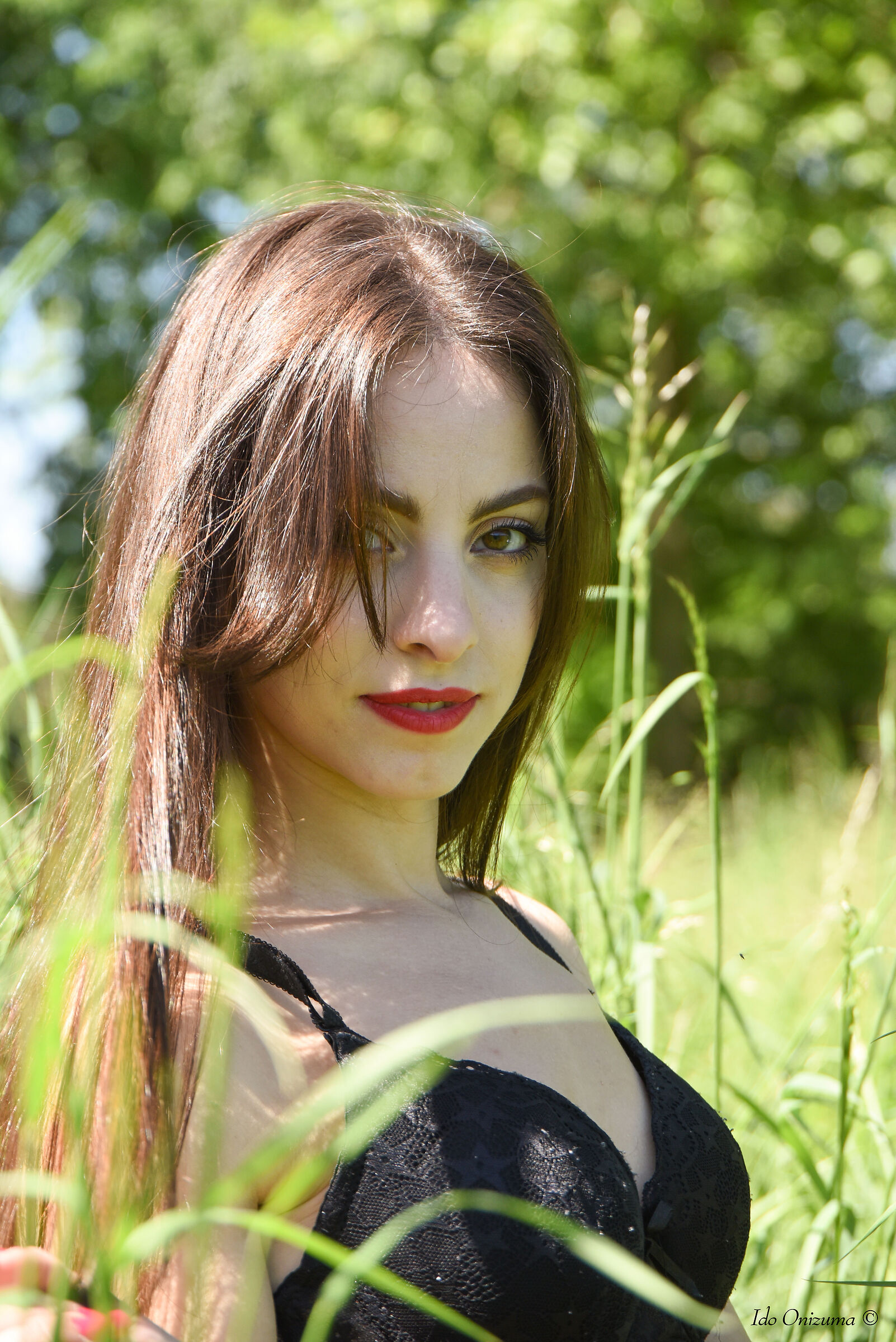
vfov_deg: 17.1
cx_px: 448
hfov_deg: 11.4
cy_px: 671
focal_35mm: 120
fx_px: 4476
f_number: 9
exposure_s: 1/640
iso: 800
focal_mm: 120
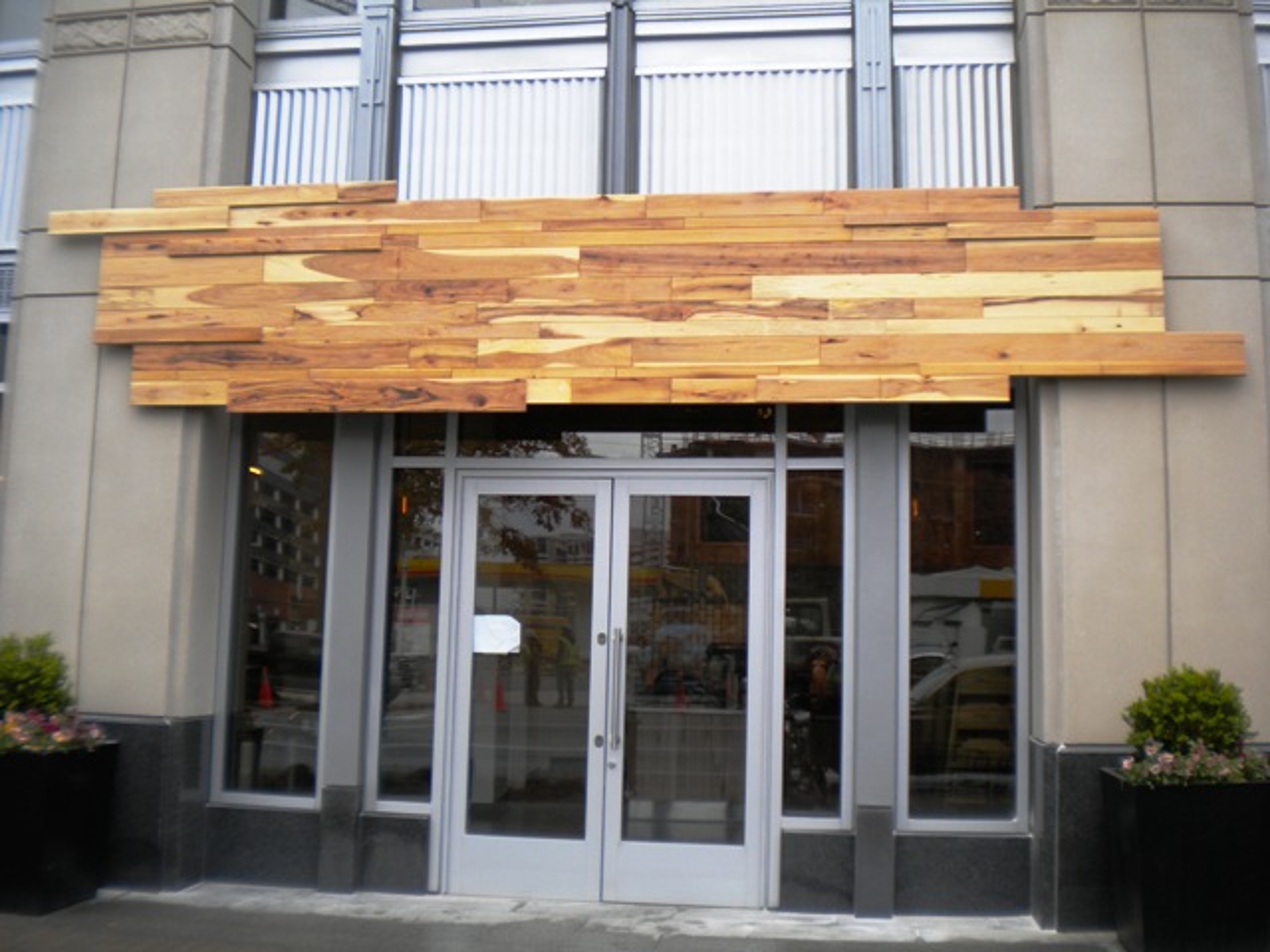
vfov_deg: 40.7
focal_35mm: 35
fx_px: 1284
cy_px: 476
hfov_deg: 52.6
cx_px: 635
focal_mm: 6.3
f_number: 3.1
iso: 80
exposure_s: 1/216
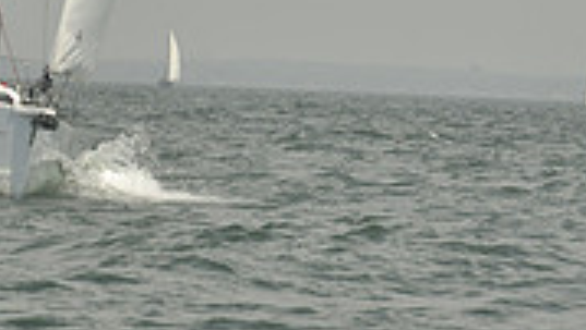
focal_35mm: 407
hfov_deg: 5.3
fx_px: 6329
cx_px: 51
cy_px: -591
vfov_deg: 3.0
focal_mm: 120
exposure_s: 1/1250
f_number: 8
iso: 200
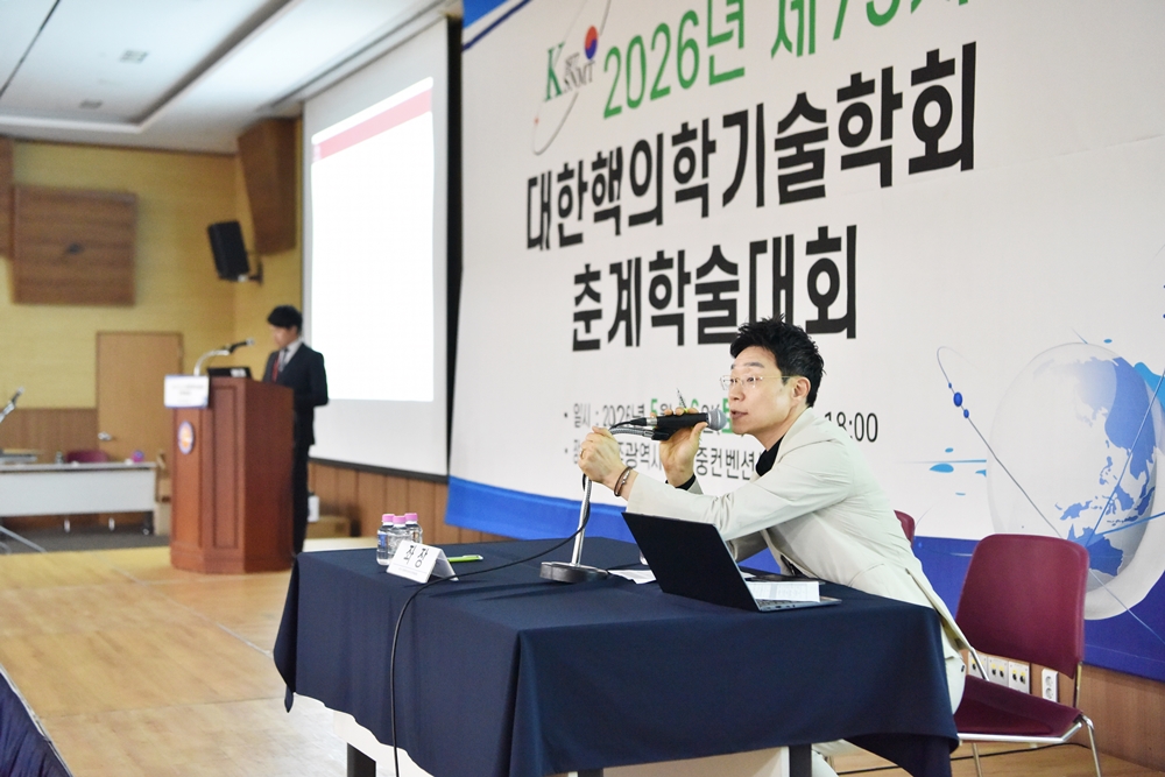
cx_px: 582
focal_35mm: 50
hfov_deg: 39.6
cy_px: 388
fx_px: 1618
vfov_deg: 27.0
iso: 6400
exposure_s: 1/160
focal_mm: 50
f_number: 3.5
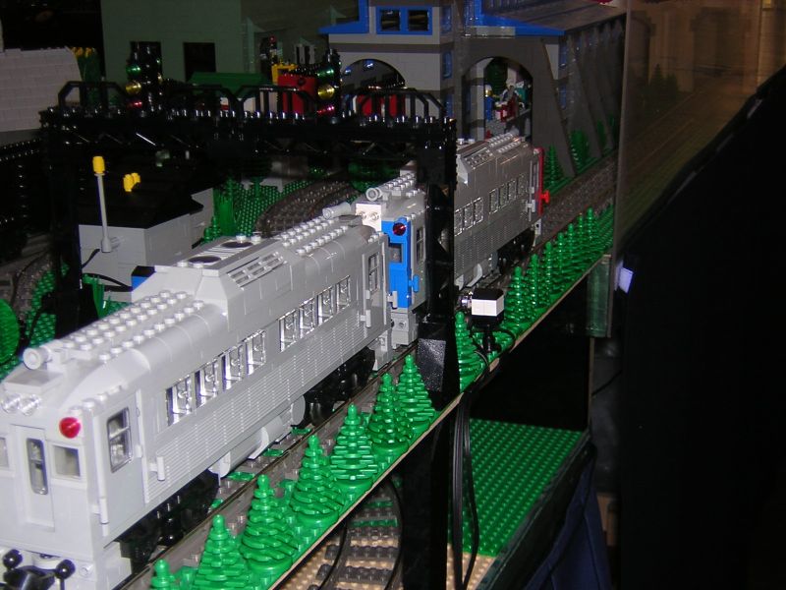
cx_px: 393
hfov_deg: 35.5
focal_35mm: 54
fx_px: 1226
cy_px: 295
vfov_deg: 27.0
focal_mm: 7.1
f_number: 3.2
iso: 100
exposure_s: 1/60.1
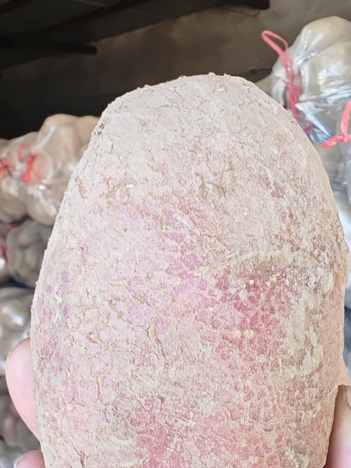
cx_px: 174
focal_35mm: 36
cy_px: 317
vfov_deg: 50.3
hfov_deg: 39.6
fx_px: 487
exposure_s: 1/50
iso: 250
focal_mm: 1.82
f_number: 2
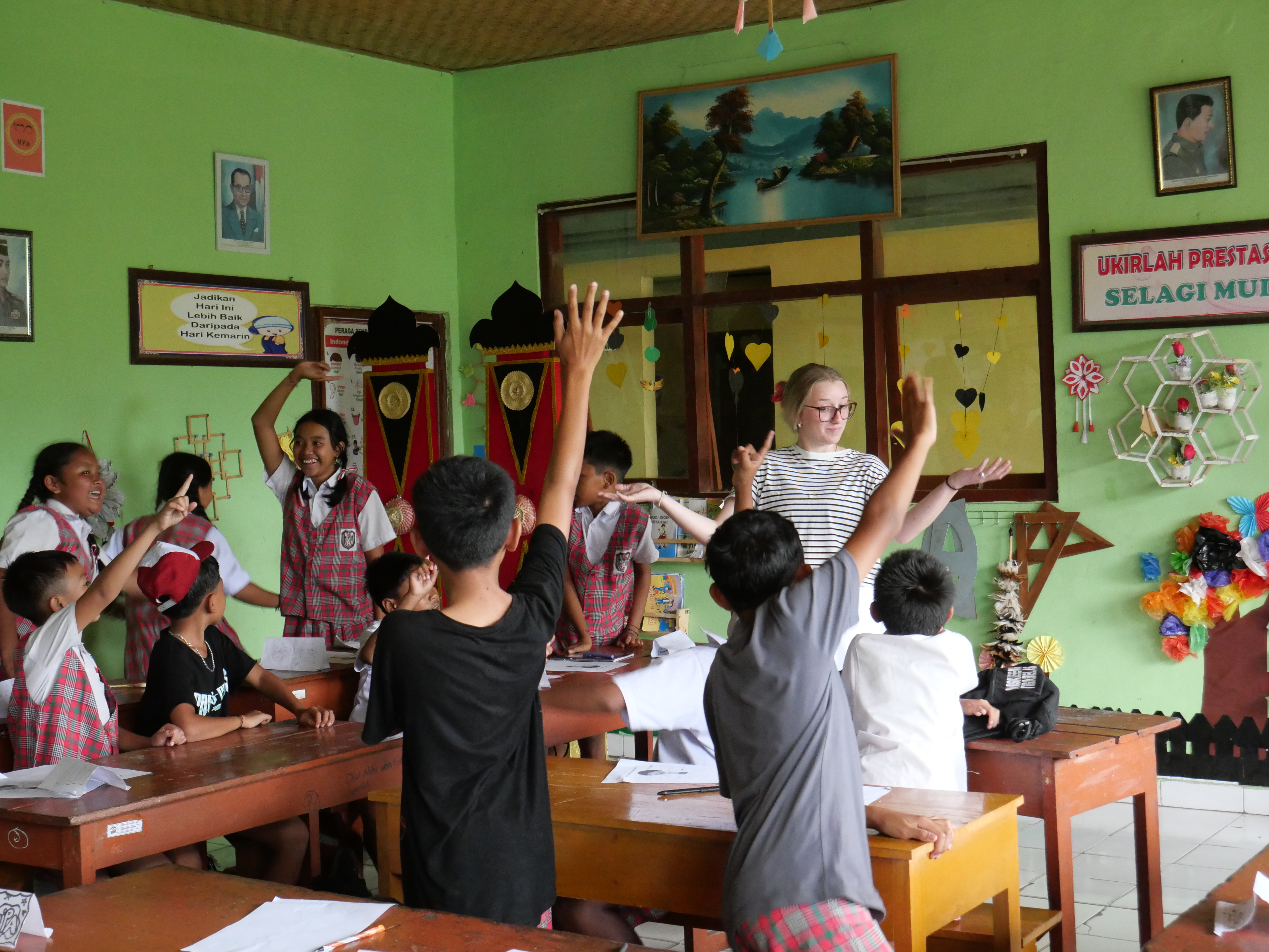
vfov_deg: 30.3
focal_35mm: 48
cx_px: 634
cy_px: 476
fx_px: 1760
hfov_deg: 39.7
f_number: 5.2
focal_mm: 24
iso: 3200
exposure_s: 1/40
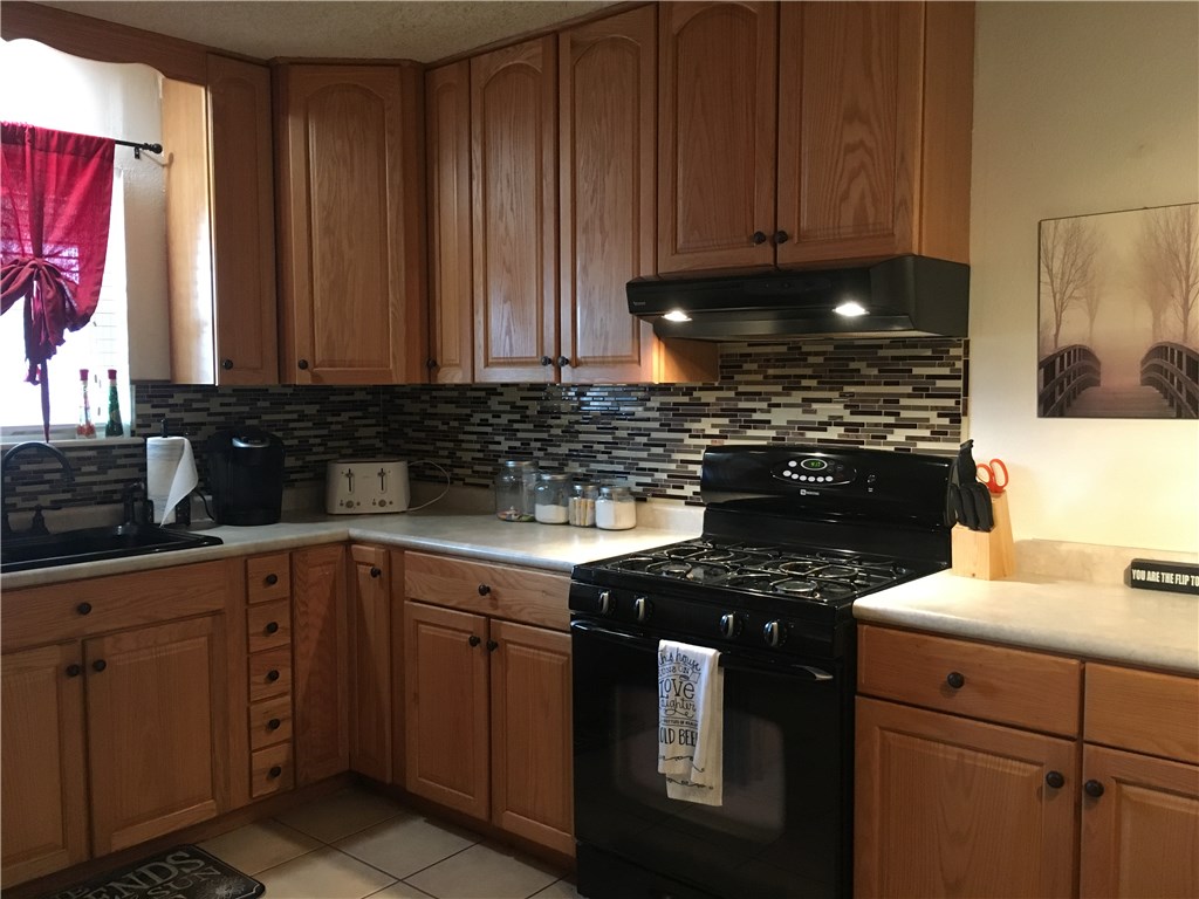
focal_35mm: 29
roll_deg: -1.0
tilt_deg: -3.1
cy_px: 450
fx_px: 1004
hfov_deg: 61.7
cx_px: 600
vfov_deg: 48.2
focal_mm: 4.15
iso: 200
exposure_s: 1/30
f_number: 2.2
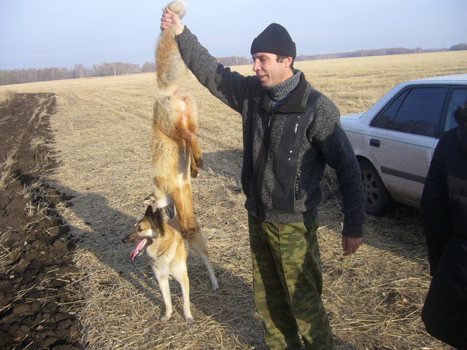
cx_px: 234
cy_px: 175
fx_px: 472
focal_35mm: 35
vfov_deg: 40.7
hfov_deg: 52.6
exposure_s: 1/500
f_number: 2.8
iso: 80
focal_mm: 5.8
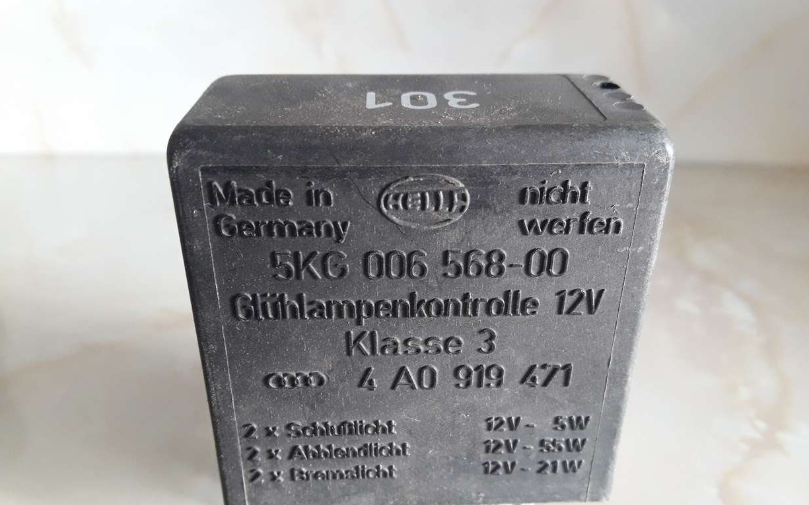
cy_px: 305
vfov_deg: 41.6
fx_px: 661
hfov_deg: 62.9
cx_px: 407
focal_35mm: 30
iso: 160
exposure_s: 1/33
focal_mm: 3.7
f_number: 1.9
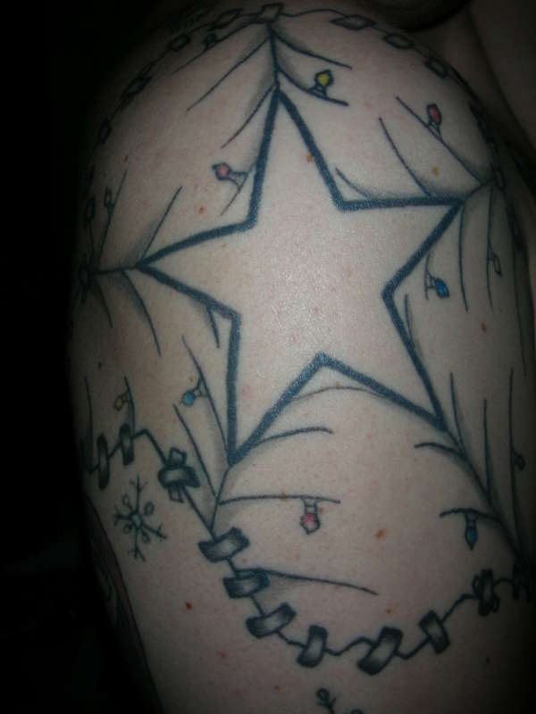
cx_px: 268
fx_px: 723
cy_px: 357
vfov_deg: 52.6
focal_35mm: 35
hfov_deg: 40.7
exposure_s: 1/60.1
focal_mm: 5.8
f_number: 8.5
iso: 50
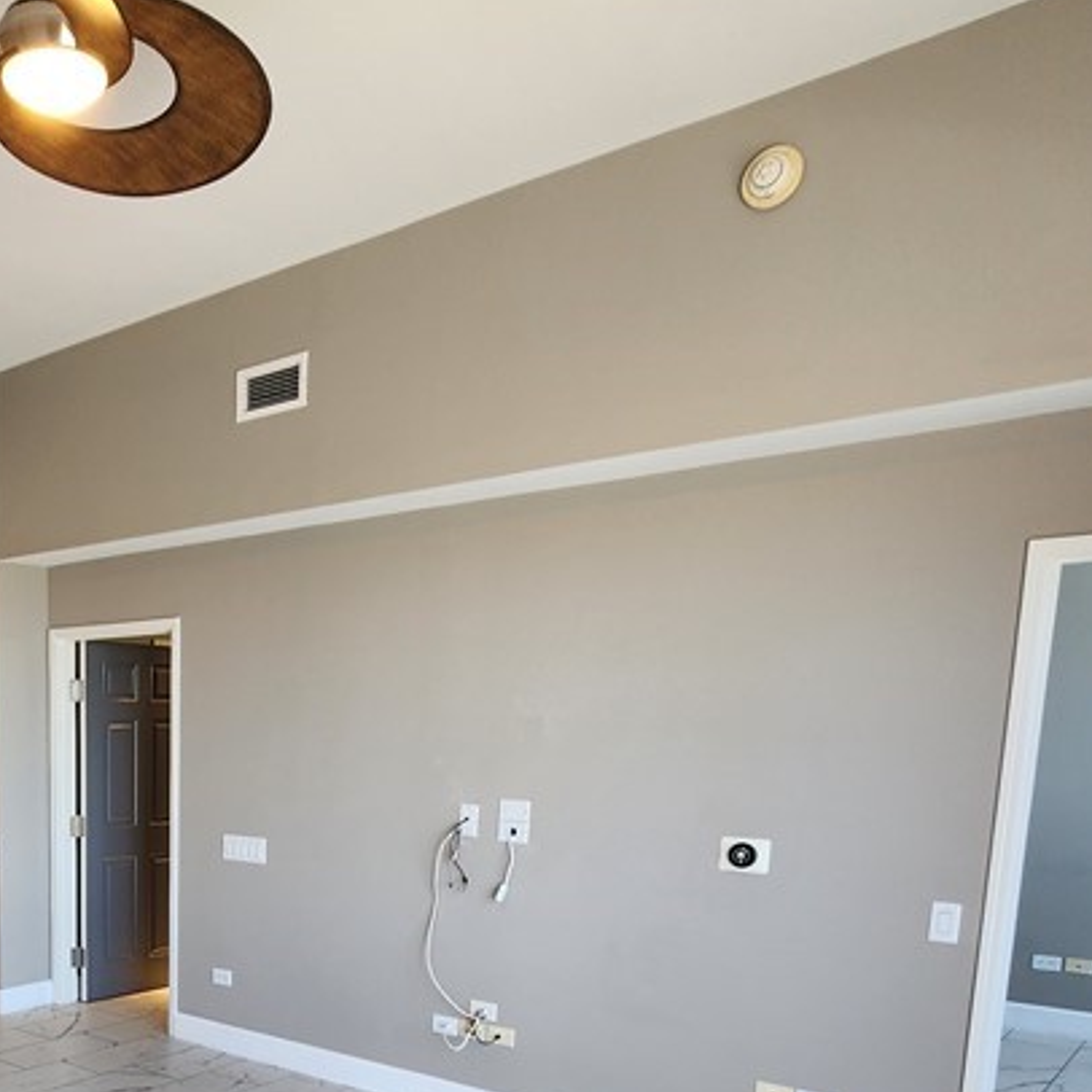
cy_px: 914
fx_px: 1035
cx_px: 140
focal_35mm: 29
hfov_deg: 50.3
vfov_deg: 51.2
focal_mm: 2.2
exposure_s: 1/60
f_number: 2.2
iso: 125
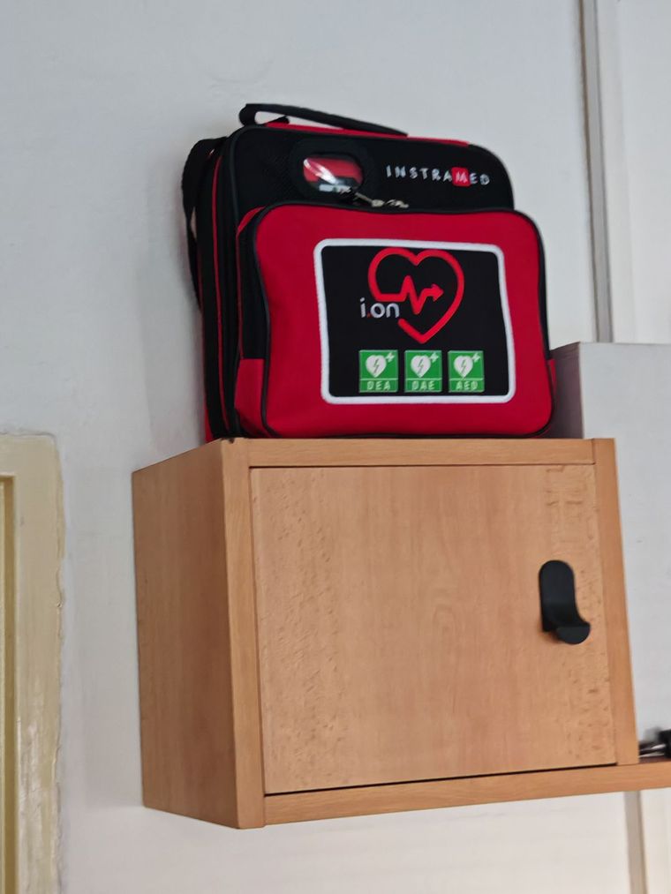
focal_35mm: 63
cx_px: 336
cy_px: 447
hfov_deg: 23.3
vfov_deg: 30.7
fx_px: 1628
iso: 640
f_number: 1.4
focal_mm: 6.83
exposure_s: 1/33
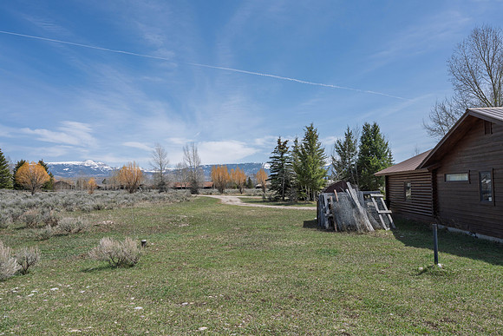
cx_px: 252
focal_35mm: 24
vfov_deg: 53.2
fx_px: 335
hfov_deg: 73.7
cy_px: 168
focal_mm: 24
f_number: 16
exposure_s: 1/200
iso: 200
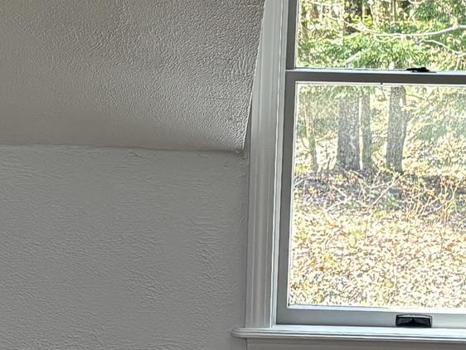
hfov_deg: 13.7
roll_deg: -1.2
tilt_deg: -5.6
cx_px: 27
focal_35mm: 142
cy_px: 165
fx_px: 1912
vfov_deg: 10.5
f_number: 1.6
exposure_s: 1/121
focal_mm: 5.96
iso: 64
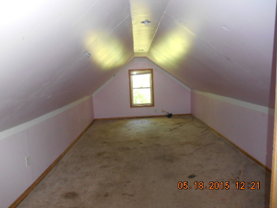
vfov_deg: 53.1
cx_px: 138
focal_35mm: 26
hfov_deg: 67.3
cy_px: 104
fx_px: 208
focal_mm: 4.7
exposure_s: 1/25
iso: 280
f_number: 3.4
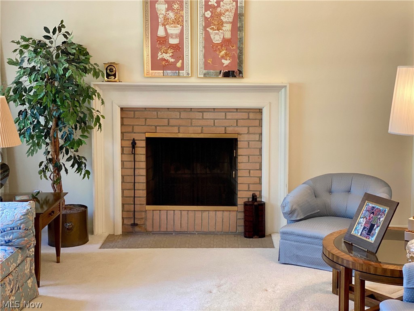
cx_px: 207
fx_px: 622
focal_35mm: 52
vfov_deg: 28.0
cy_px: 156
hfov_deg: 36.8
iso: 125
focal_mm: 6
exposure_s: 1/40
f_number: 2
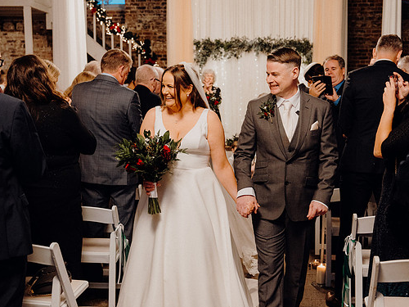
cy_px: 150
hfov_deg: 39.6
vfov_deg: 30.3
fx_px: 567
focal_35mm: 48
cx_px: 227
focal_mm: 43
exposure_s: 1/160
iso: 4000
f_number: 3.5
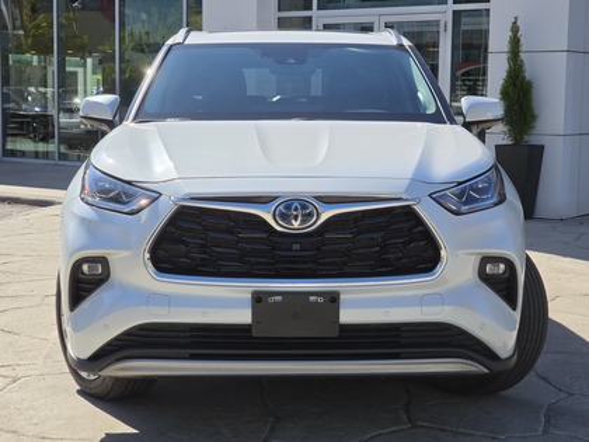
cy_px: 221
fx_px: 1174
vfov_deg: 21.3
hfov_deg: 28.2
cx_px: 294
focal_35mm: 69
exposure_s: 1/1195
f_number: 2.4
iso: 25
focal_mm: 7
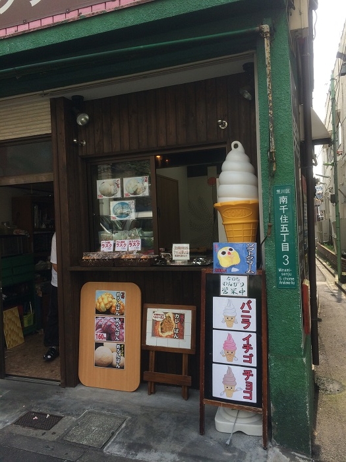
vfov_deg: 60.0
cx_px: 173
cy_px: 231
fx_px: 400
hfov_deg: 46.8
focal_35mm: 30
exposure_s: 1/695
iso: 32
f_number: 2.2
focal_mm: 4.12
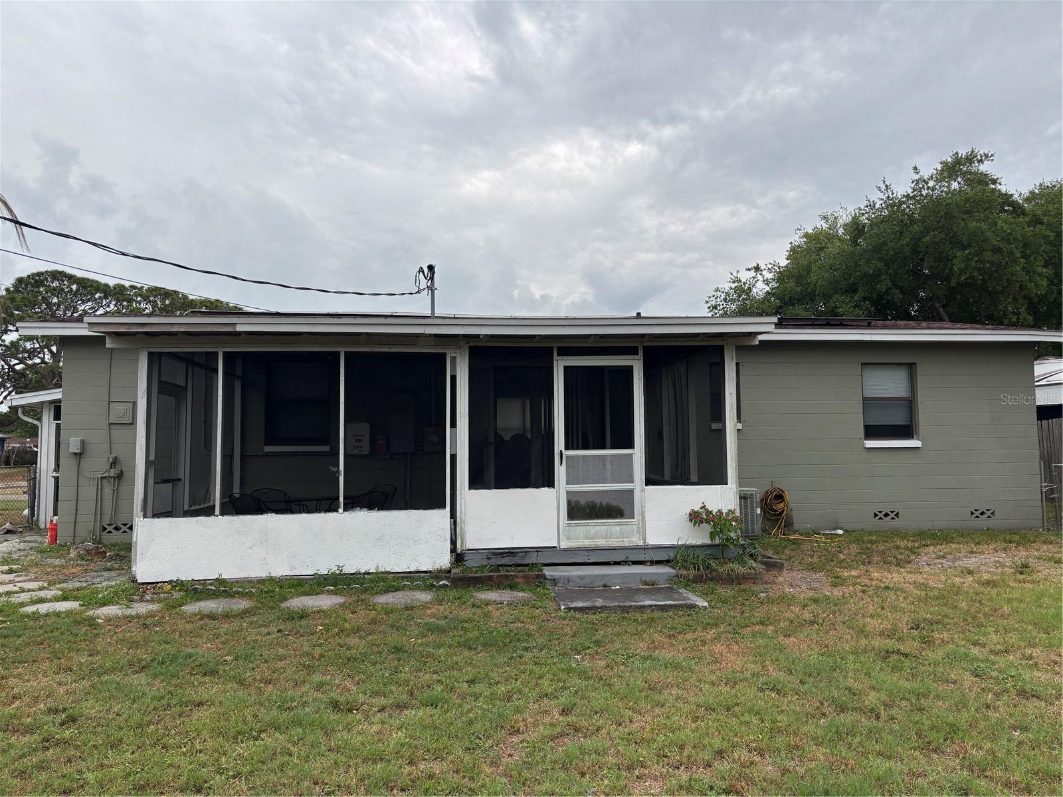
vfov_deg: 53.1
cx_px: 532
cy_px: 398
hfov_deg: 67.3
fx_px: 798
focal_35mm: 26
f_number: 1.6
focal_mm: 5.96
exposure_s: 1/781
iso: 50
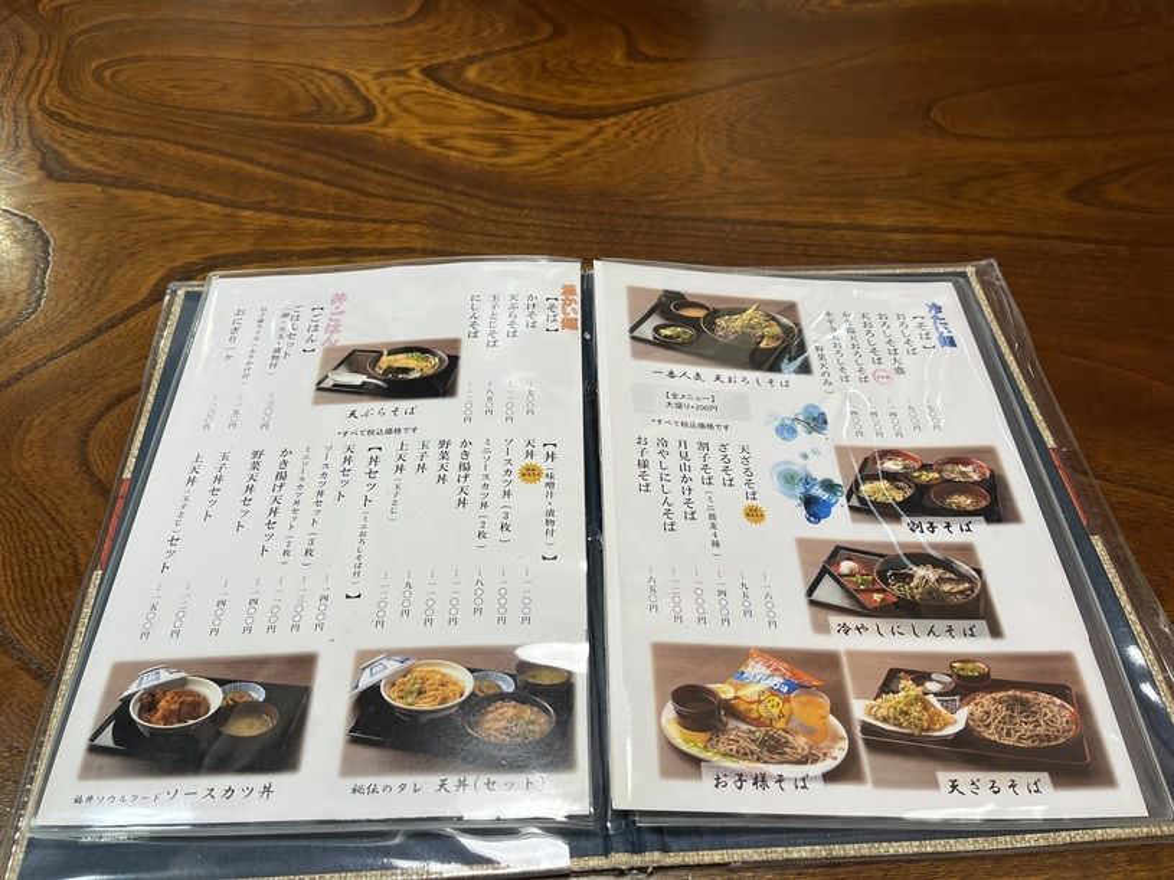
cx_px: 587
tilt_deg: -55.1
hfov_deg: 67.3
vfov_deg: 53.1
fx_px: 882
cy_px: 440
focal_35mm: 26
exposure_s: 1/120
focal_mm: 5.1
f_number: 1.6
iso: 100
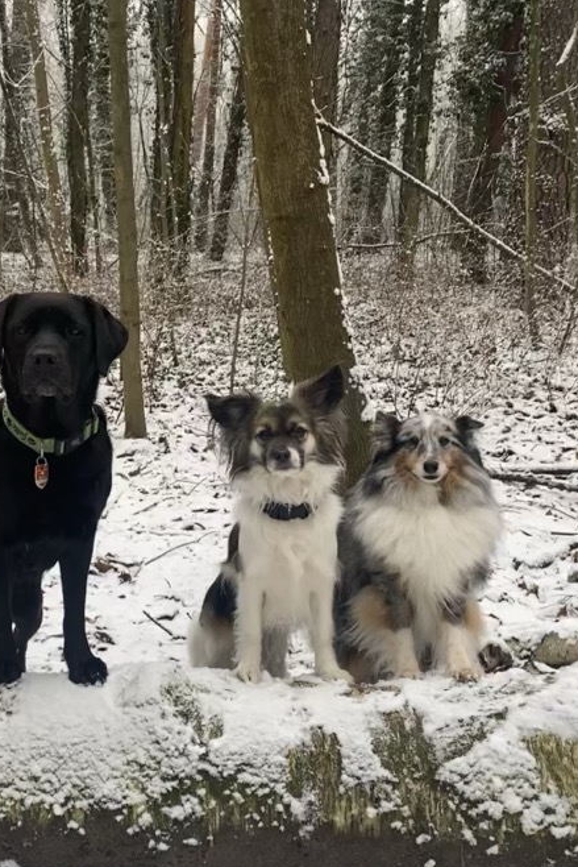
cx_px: 112
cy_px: 442
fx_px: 891
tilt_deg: -7.6
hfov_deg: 34.8
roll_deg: +0.8
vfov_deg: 51.9
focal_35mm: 37
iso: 40
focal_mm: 4.25
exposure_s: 1/122
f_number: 1.8
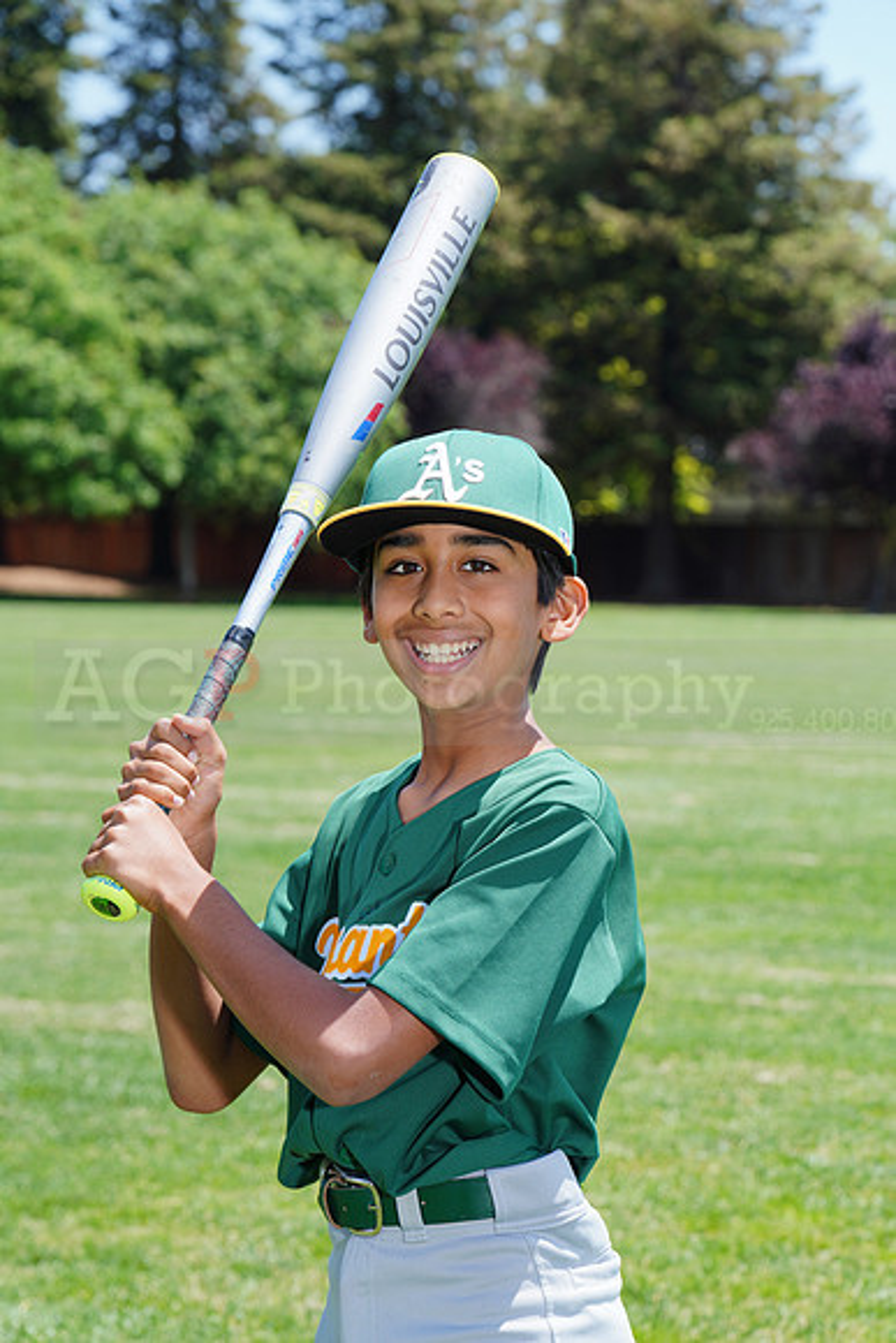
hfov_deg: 10.2
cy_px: 672
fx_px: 4999
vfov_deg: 15.3
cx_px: 448
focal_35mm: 134
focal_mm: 134
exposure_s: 1/200
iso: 200
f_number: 10
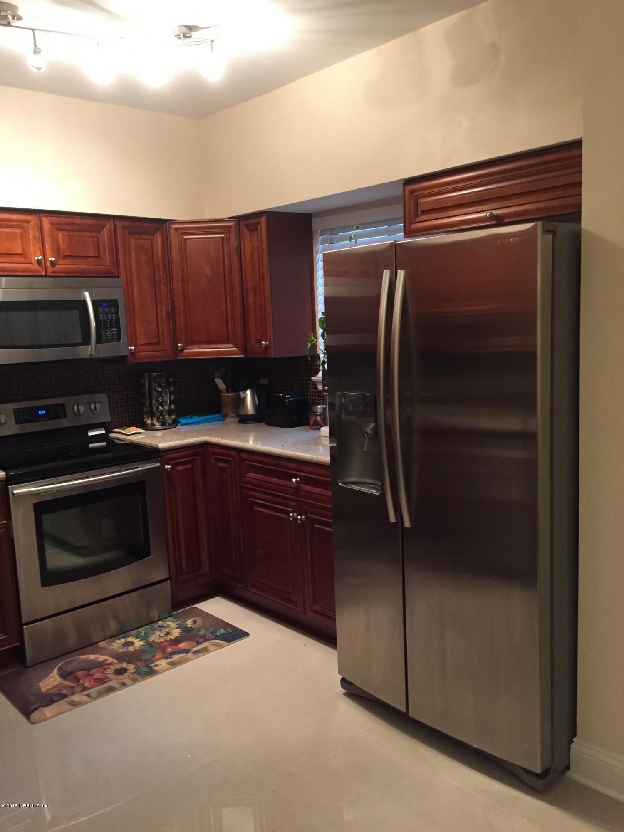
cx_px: 312
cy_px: 416
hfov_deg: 48.2
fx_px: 697
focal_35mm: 29
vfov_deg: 61.7
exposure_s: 1/30
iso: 250
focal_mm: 4.15
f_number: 2.2
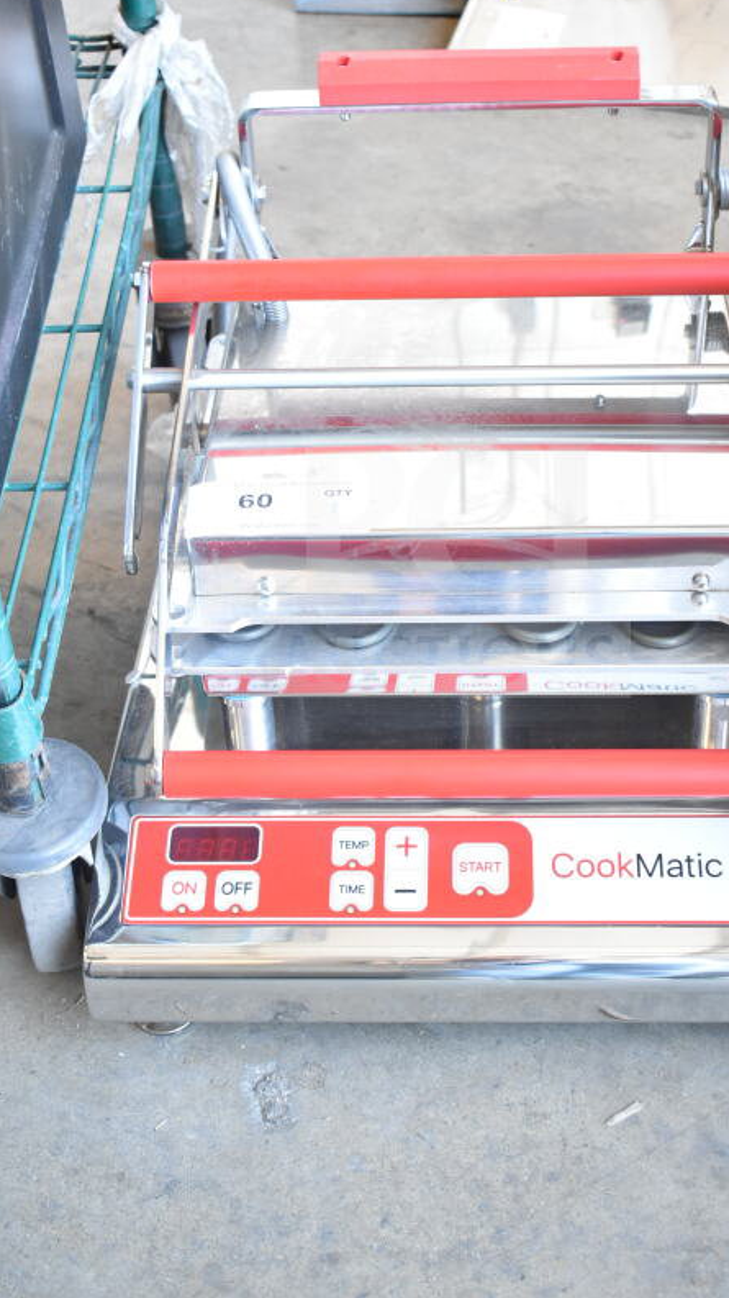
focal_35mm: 53
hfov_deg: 22.7
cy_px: 567
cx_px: 446
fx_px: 1809
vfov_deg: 39.4
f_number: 4.5
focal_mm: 29
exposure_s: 1/80
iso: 1600
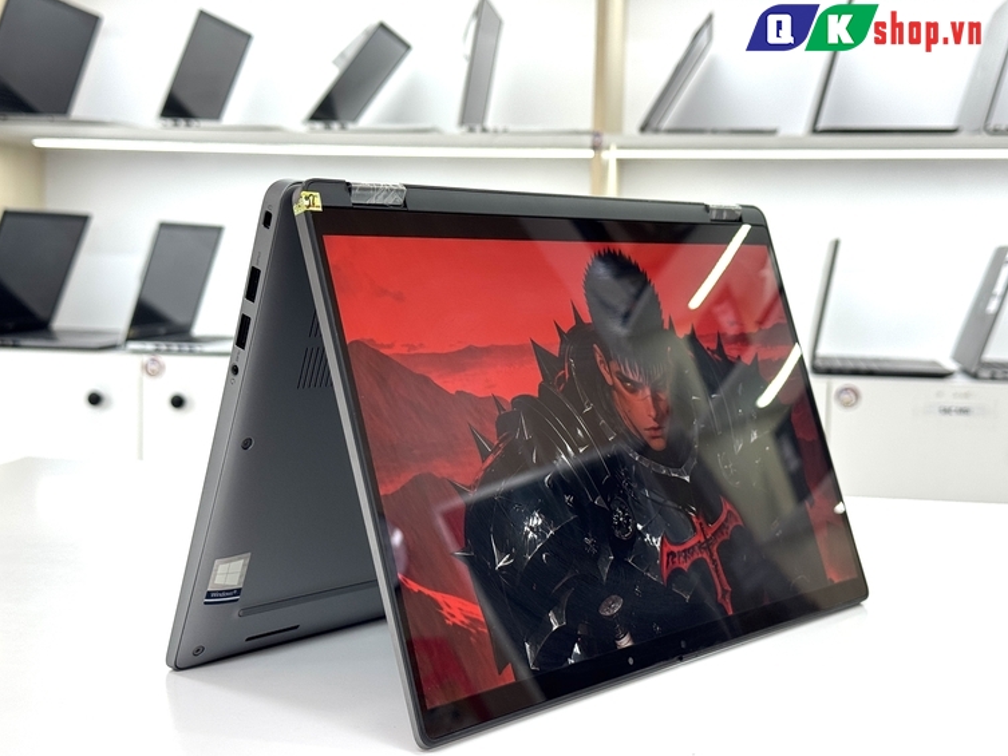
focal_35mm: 51
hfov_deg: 37.5
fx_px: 1485
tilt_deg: -4.9
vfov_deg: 28.6
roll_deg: -0.3
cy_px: 383
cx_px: 490
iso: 64
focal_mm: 6.76
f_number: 1.78
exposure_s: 1/100
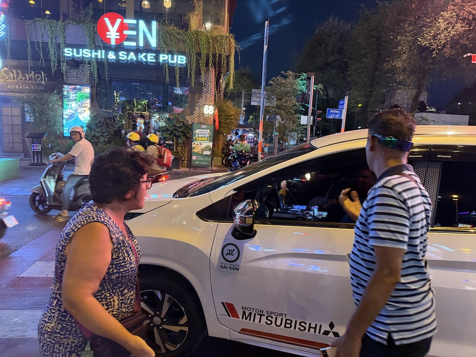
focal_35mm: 24
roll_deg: -2.5
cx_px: 238
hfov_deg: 71.6
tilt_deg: -7.6
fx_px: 330
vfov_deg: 56.8
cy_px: 178
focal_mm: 6.76
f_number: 1.78
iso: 800
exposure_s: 1/50
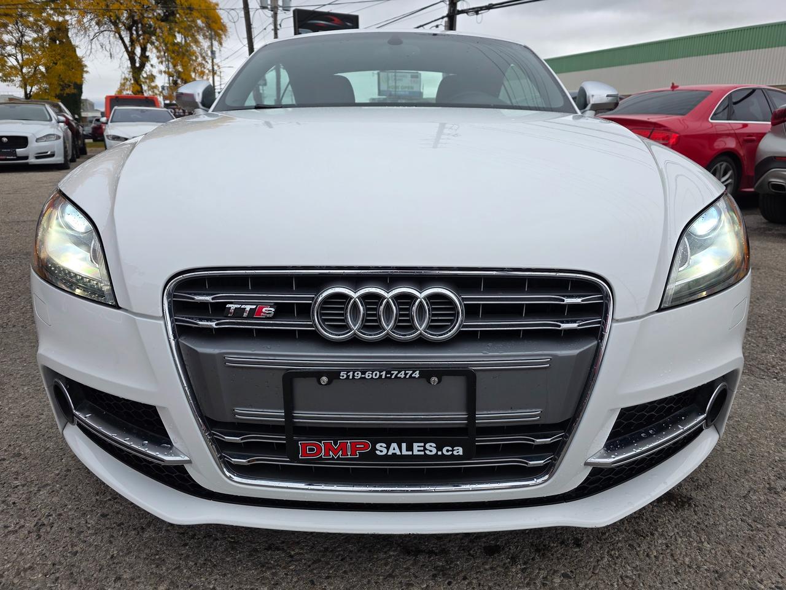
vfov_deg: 58.9
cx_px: 393
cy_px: 295
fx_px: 522
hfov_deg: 73.9
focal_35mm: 23
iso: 12
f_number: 1.7
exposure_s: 1/200
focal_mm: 6.3
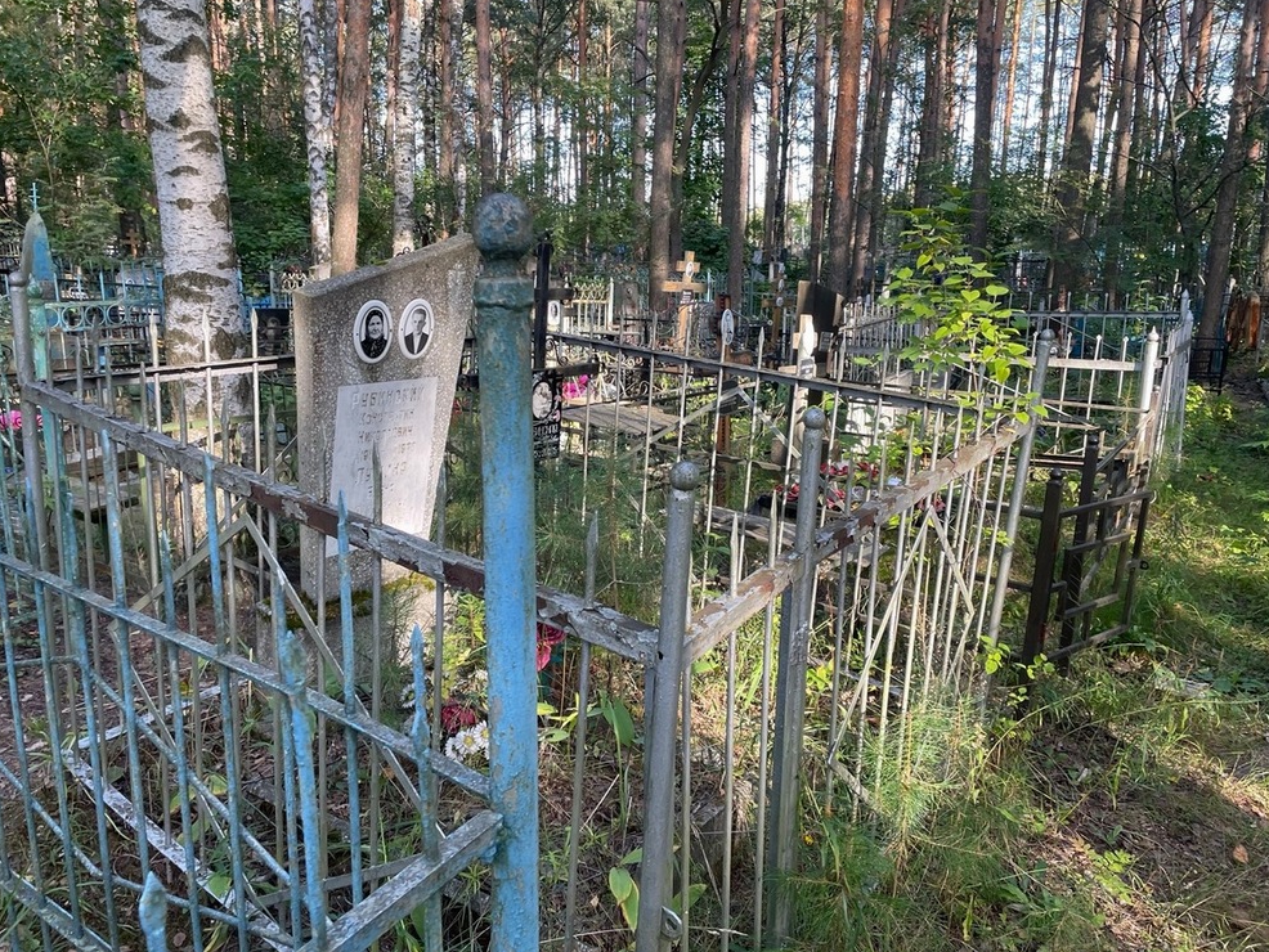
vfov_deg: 51.4
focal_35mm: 27
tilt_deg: -7.2
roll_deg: -3.5
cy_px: 476
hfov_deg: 65.3
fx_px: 990
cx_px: 656
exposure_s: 1/121
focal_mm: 4.2
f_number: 1.6
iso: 50
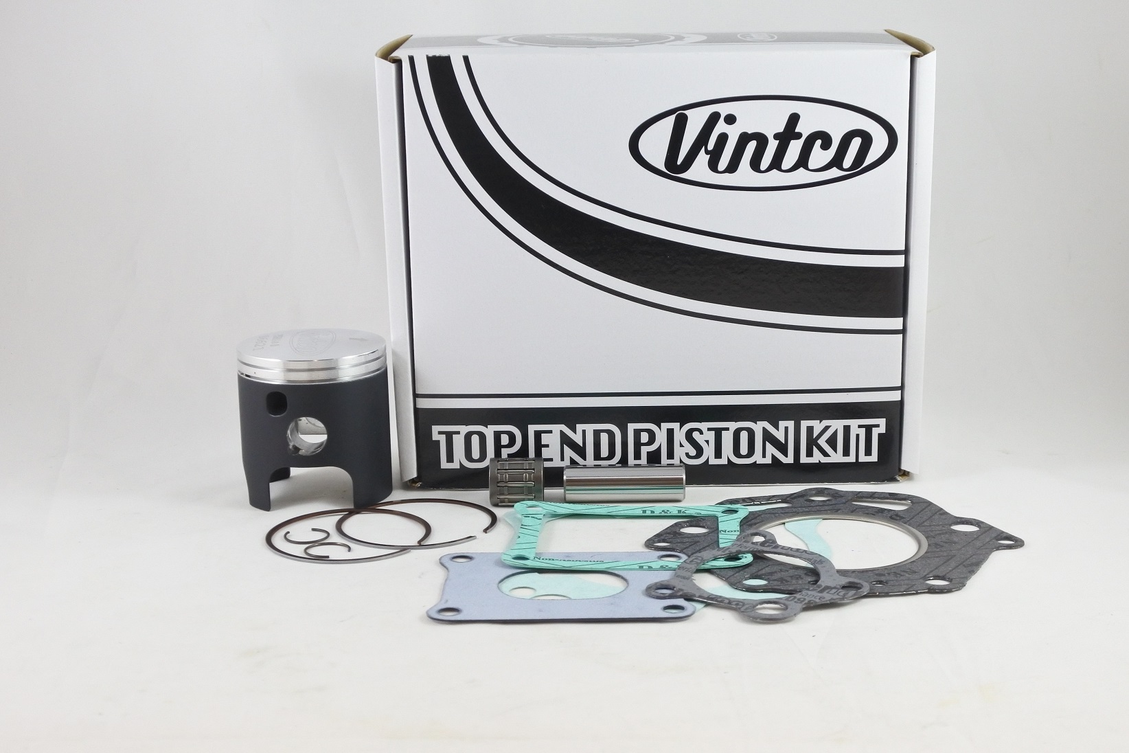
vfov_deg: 29.2
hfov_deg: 42.7
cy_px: 376
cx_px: 564
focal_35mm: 46
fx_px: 1442
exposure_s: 1/125
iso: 640
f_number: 4.5
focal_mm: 17.2
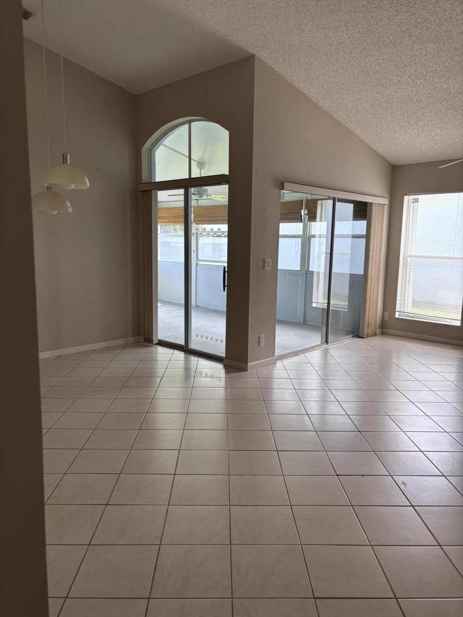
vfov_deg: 67.3
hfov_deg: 53.1
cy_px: 308
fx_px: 463
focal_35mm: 26
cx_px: 232
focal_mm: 5.96
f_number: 1.6
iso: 100
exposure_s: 1/121
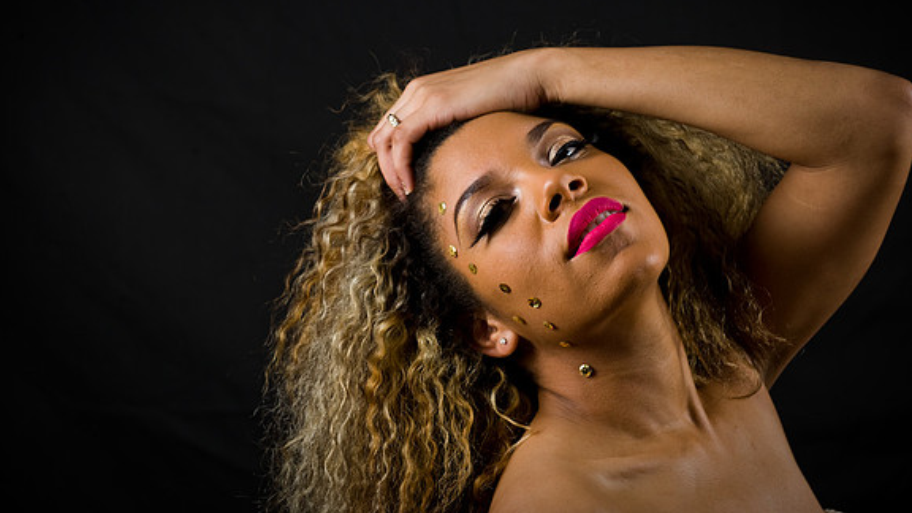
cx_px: 458
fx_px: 3821
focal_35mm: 158
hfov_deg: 13.6
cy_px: 211
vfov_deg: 7.7
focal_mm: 150
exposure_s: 1/125
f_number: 5.6
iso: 200
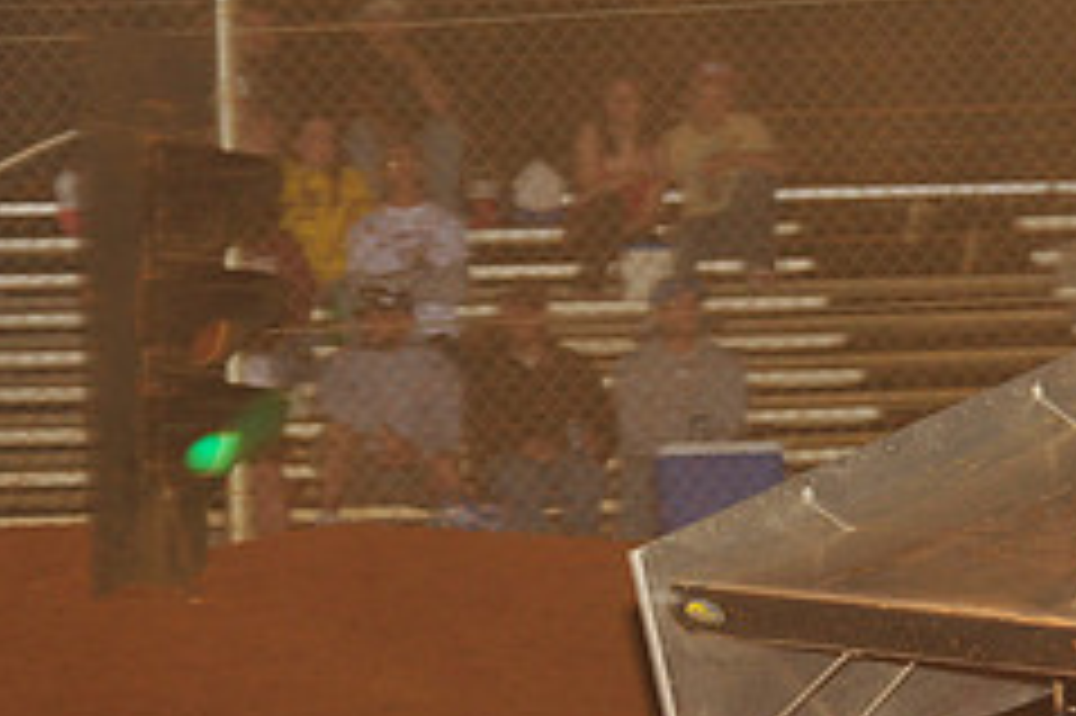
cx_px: 1189
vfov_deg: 4.7
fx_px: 8691
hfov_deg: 7.0
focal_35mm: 291
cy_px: 752
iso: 800
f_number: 7.1
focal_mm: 120
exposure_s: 1/250
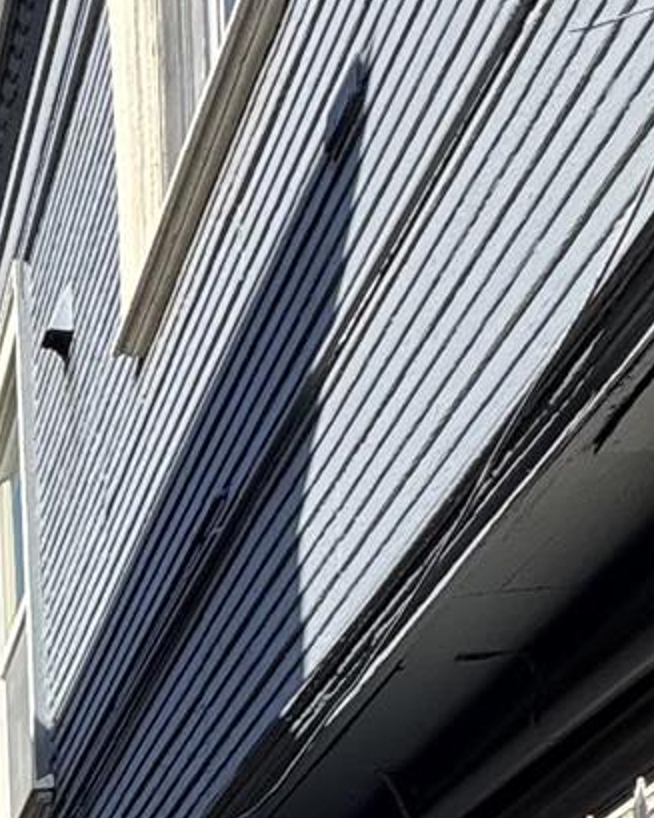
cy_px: 1366
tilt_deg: +4.0
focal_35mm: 77
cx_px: -586
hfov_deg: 16.2
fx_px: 1864
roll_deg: +1.3
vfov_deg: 19.9
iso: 40
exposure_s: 1/525
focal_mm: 2.22
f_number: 2.2
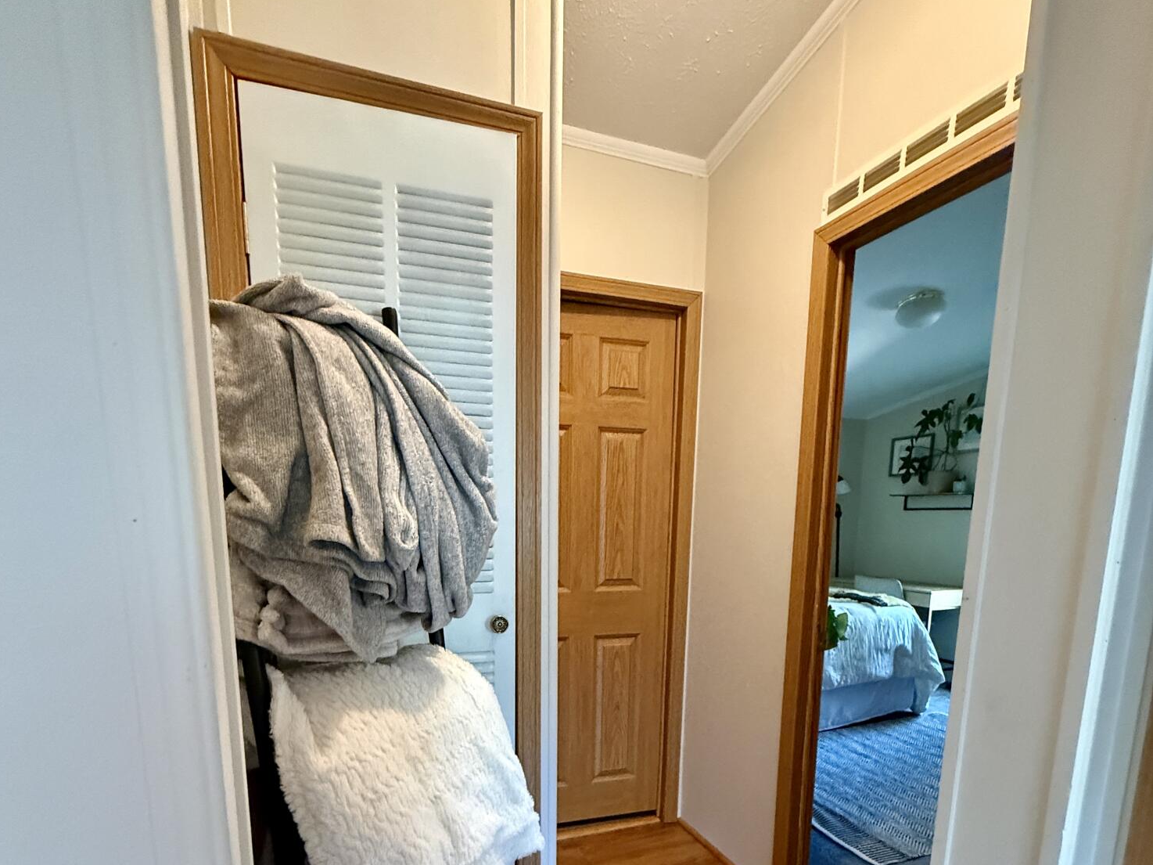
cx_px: 567
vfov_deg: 65.3
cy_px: 627
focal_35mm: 19
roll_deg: -0.8
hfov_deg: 84.7
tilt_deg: -8.5
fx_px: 633
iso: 1000
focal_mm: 2.22
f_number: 2.2
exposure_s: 1/60
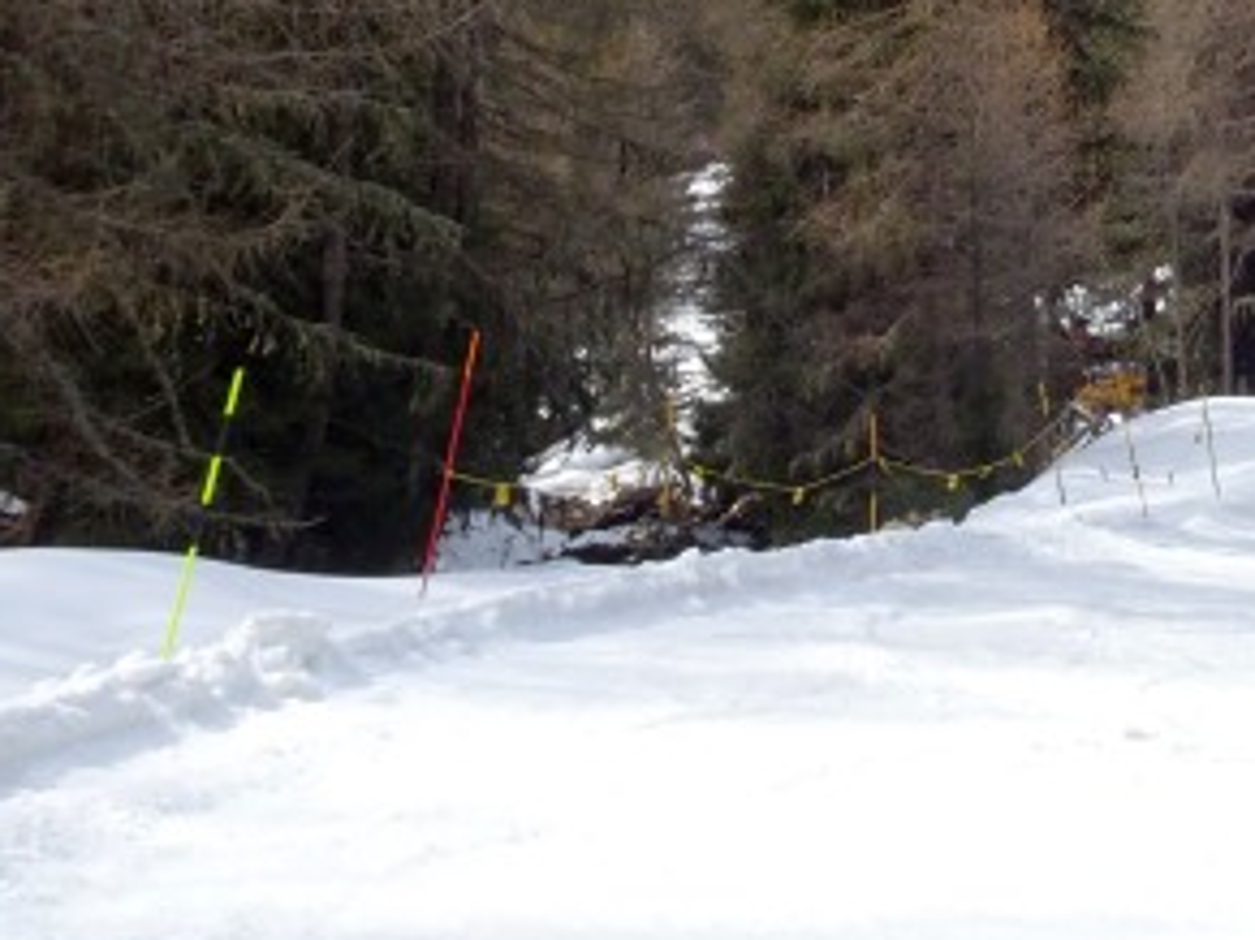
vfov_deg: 16.0
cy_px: -254
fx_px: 3189
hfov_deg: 21.4
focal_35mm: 88
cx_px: 1298
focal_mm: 5.43
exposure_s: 1/500
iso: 80
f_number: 4
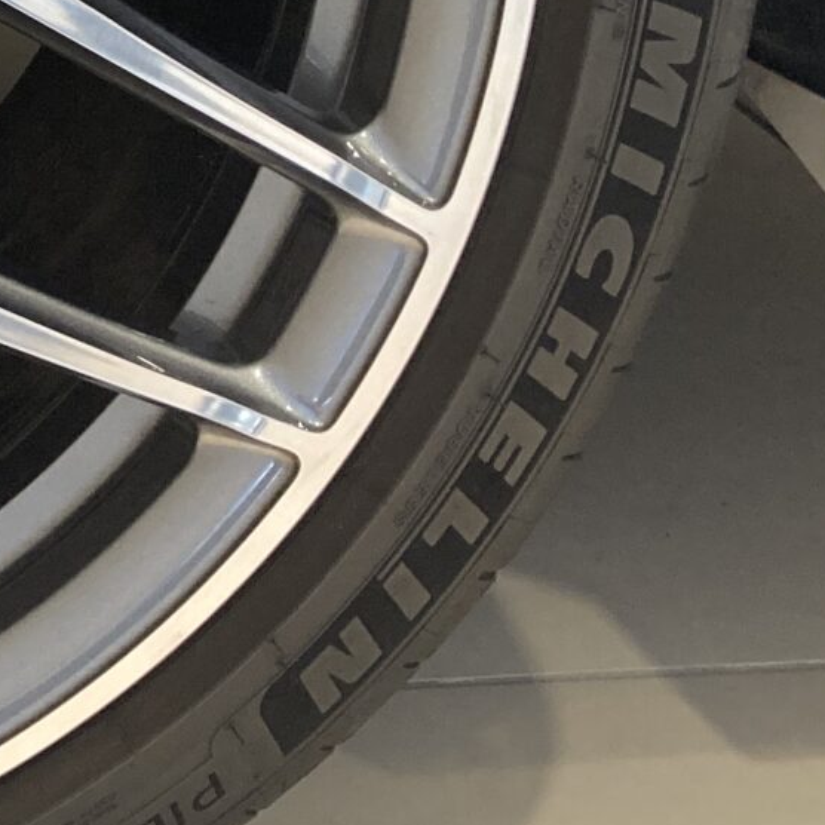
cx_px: -580
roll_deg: +3.7
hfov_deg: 13.9
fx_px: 3074
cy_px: -233
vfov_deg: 14.7
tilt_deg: -12.1
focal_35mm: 114
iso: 125
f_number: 1.8
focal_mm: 3.99
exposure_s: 1/58
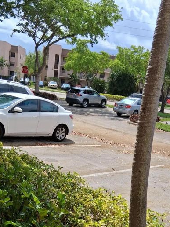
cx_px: 87
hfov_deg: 33.6
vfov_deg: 42.7
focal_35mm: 43
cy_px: 166
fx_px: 282
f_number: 1.8
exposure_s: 1/1046
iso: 25
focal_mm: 3.98
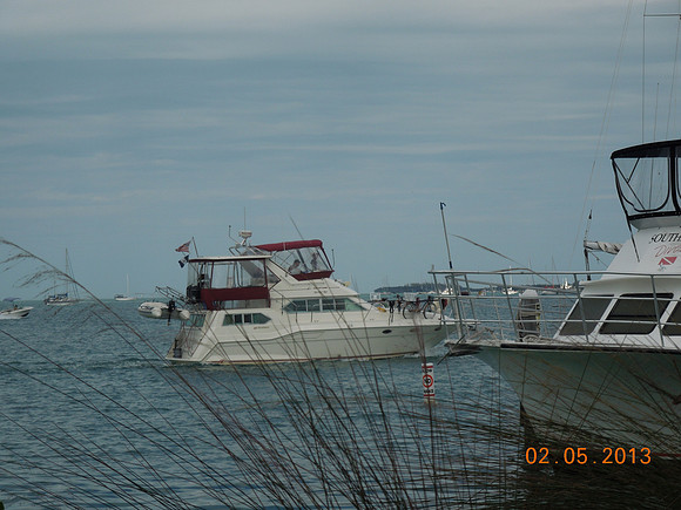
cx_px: 340
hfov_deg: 16.6
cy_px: 255
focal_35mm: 119
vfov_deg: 12.5
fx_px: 2341
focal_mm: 21.5
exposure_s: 1/400
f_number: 9.6
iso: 100
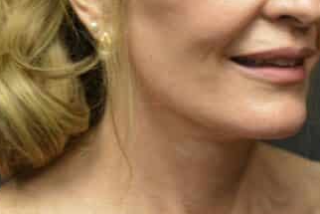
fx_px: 1272
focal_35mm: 143
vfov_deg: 9.5
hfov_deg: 14.3
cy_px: -33
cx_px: 176
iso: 800
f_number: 5
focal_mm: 40
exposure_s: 1/60
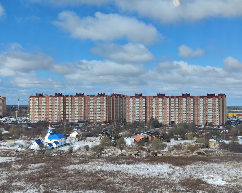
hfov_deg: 66.0
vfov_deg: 54.9
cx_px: 117
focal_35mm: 26
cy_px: 94
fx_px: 186
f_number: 1.88
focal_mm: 5.59
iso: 50
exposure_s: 1/2723
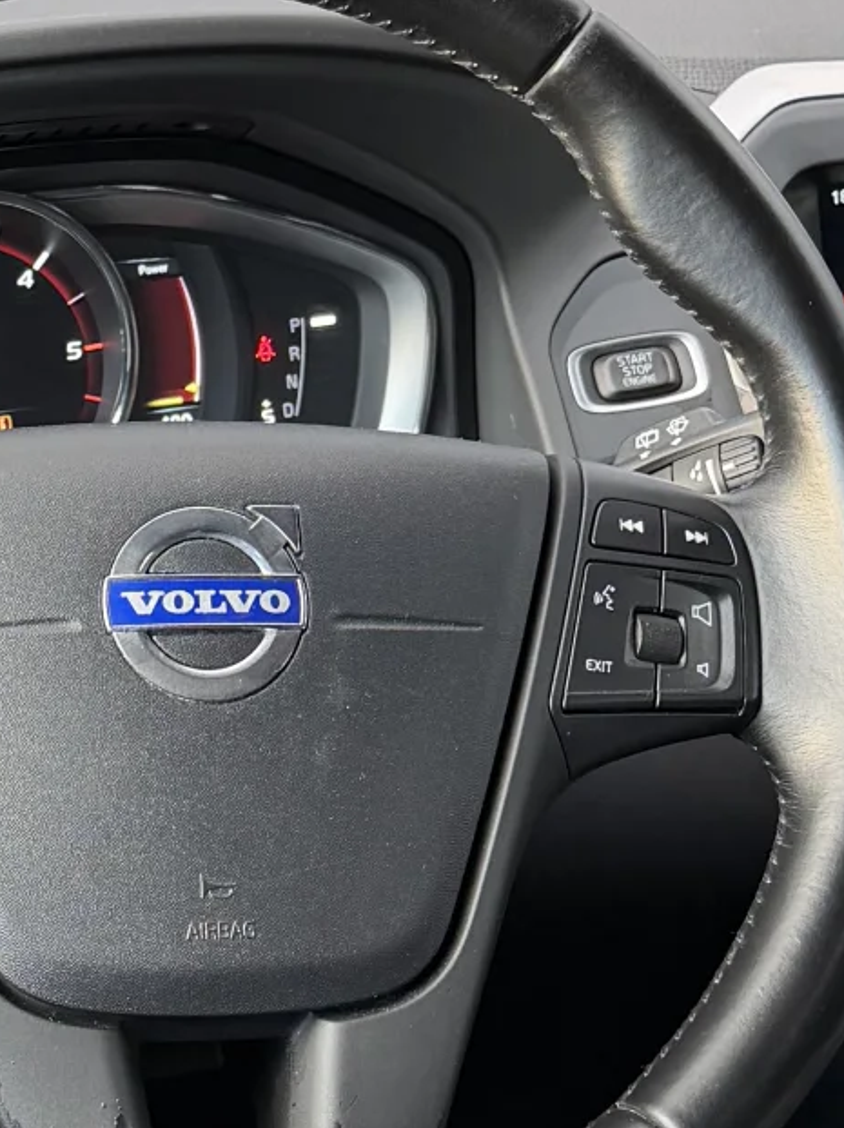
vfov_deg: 19.7
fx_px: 3222
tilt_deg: -16.2
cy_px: 303
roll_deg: +4.3
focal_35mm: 99
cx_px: 96
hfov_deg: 14.8
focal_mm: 6.76
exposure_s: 1/121
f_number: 1.78
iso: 200
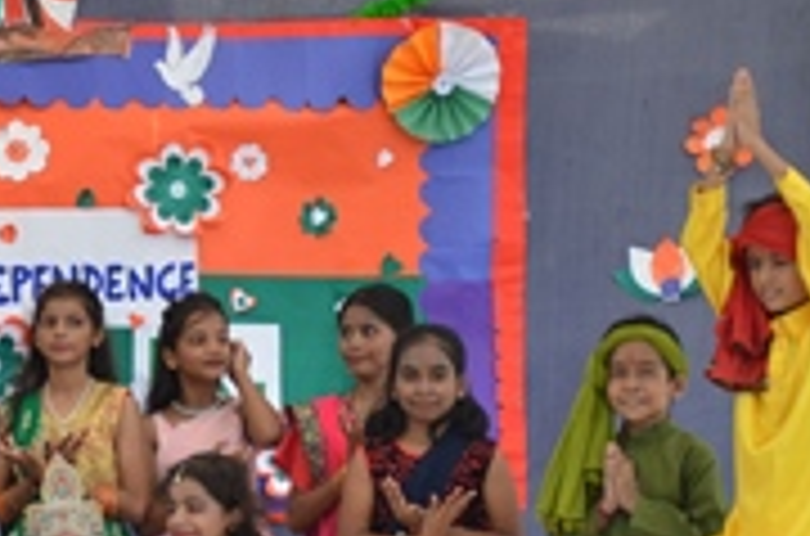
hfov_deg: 7.9
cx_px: 104
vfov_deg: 5.2
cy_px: 336
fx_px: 5857
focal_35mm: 261
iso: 200
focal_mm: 70
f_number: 6.3
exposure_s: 1/640
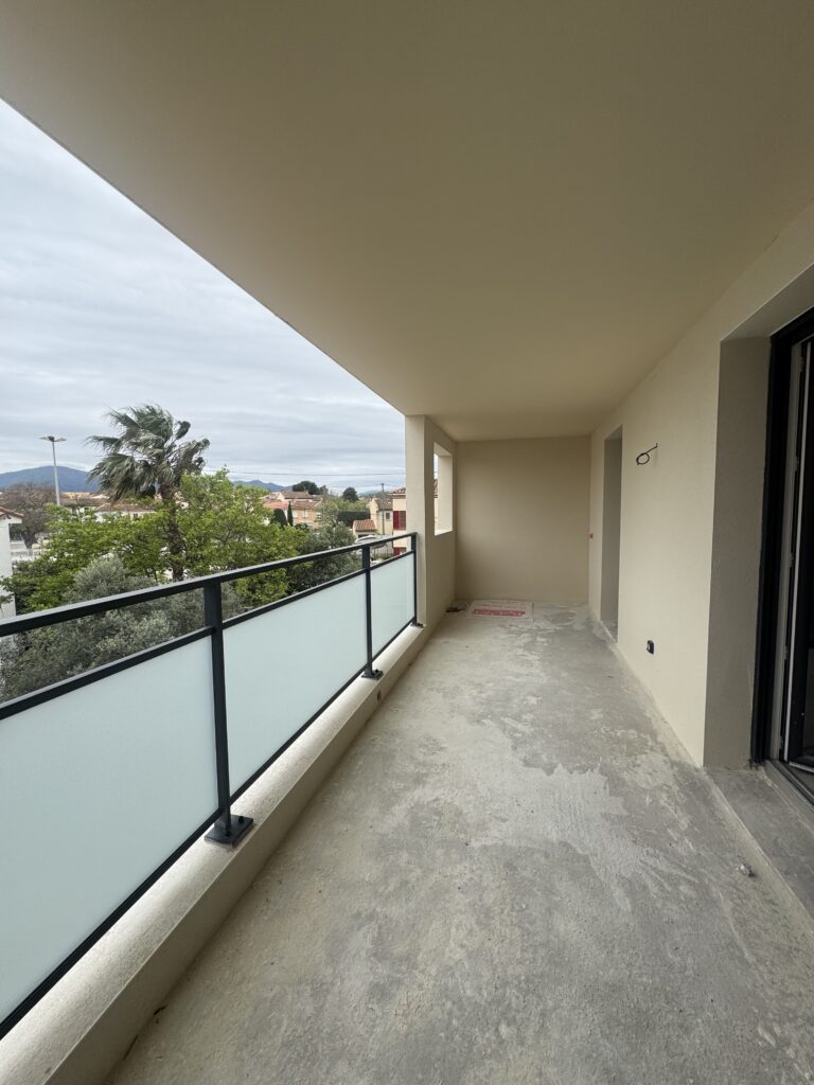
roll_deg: +1.6
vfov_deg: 102.1
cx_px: 407
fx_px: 439
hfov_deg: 85.7
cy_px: 542
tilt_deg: -3.4
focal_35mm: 14
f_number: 2.2
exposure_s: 1/1063
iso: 40
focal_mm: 2.22
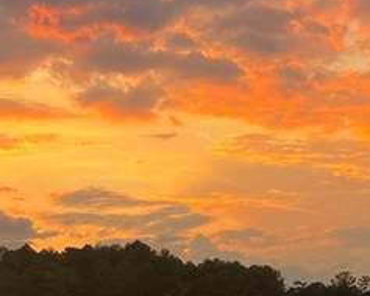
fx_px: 1501
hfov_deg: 14.0
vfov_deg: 10.9
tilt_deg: -2.1
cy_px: 425
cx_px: 125
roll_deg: +0.5
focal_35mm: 137
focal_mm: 5.7
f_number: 1.5
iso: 40
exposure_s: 1/207
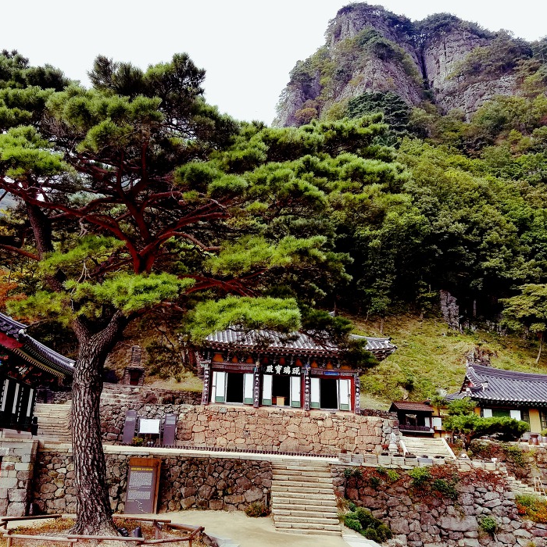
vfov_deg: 52.5
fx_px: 554
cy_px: 272
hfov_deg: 52.4
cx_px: 237
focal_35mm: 31
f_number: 1.7
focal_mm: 4.2
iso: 50
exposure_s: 1/1036
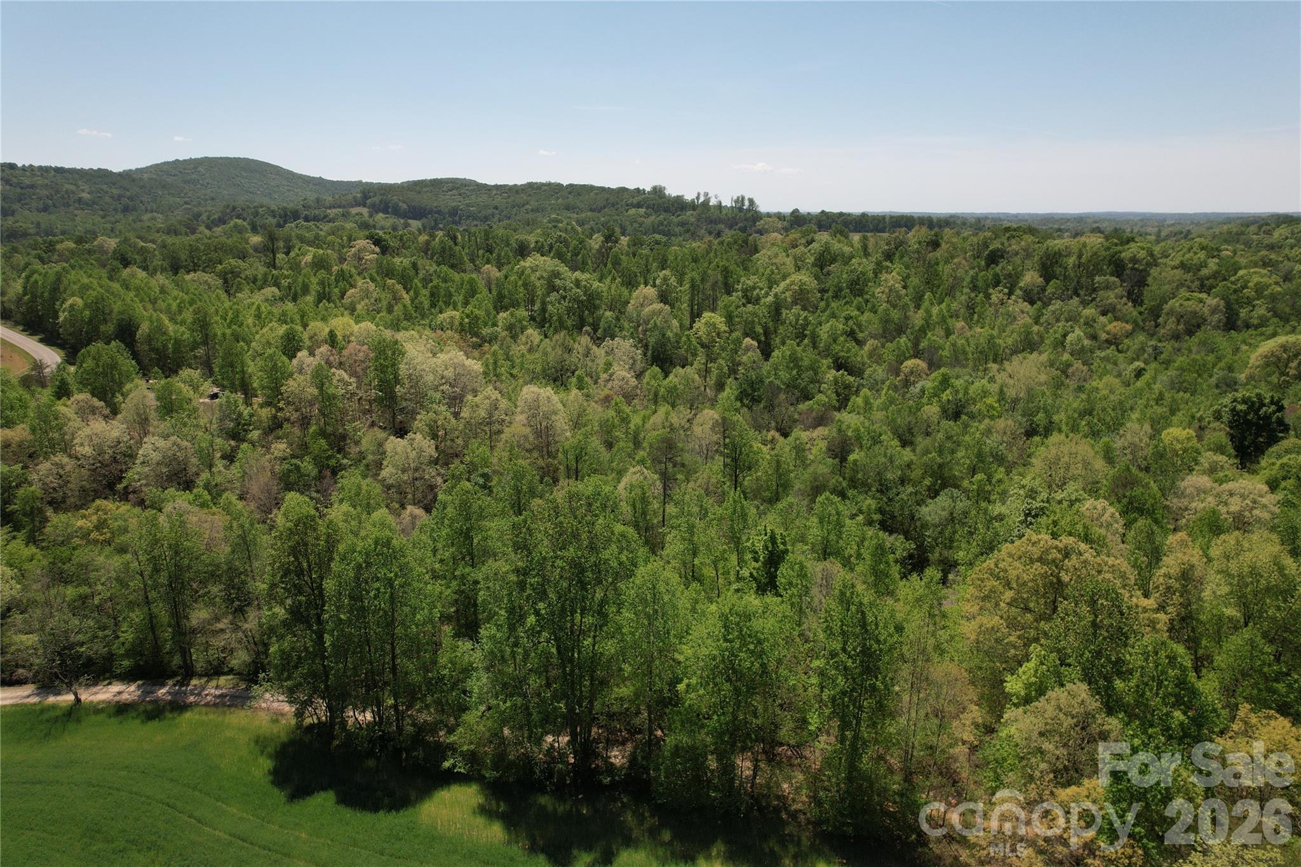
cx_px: 650
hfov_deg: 78.6
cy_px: 434
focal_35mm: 22
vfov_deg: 57.2
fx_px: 795
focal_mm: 8.38
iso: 100
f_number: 2.8
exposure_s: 1/640
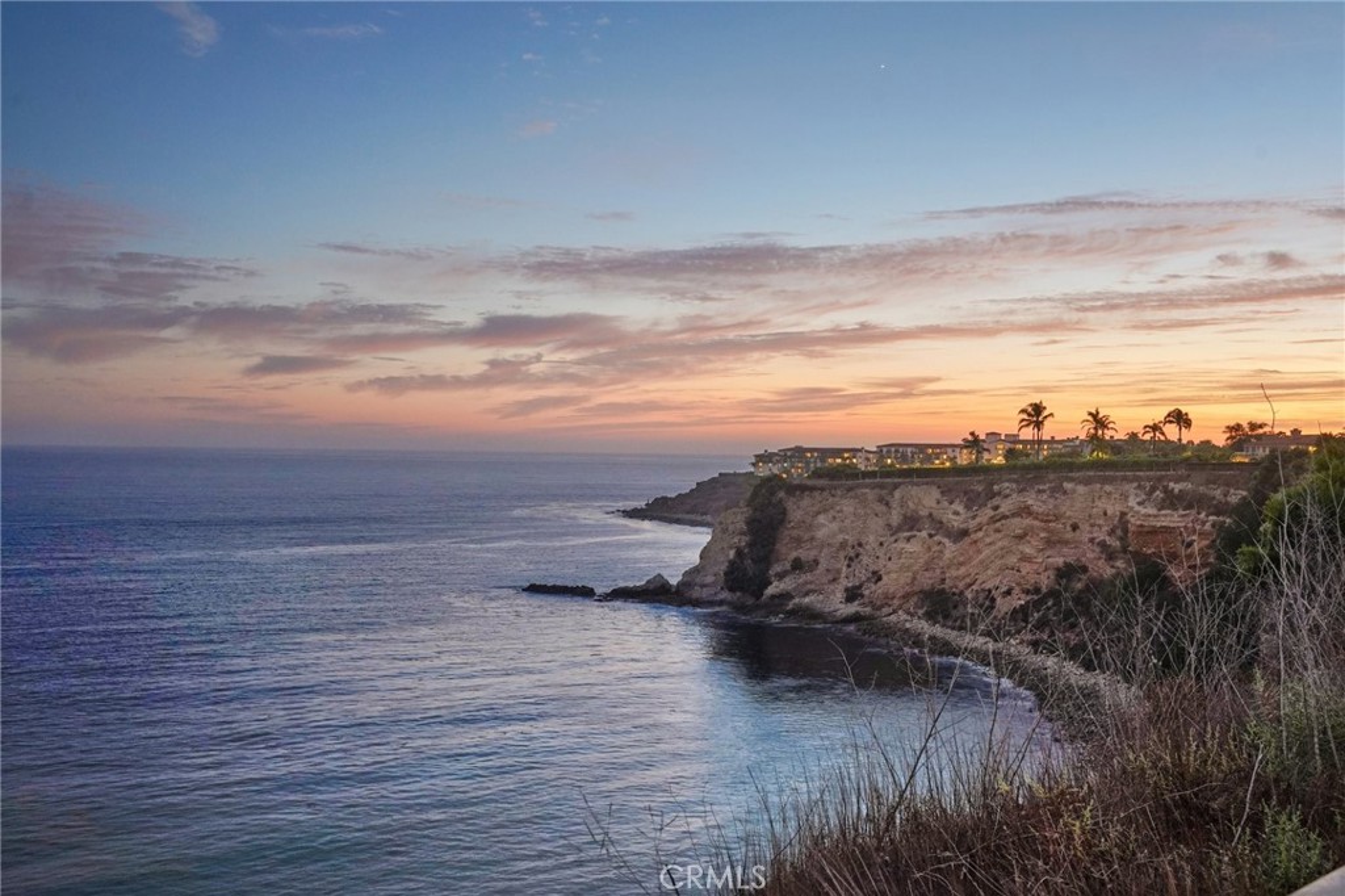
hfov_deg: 54.4
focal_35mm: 35
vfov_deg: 37.8
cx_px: 672
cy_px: 448
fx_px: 1307
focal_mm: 35
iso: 1600
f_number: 8
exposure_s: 1/3.33
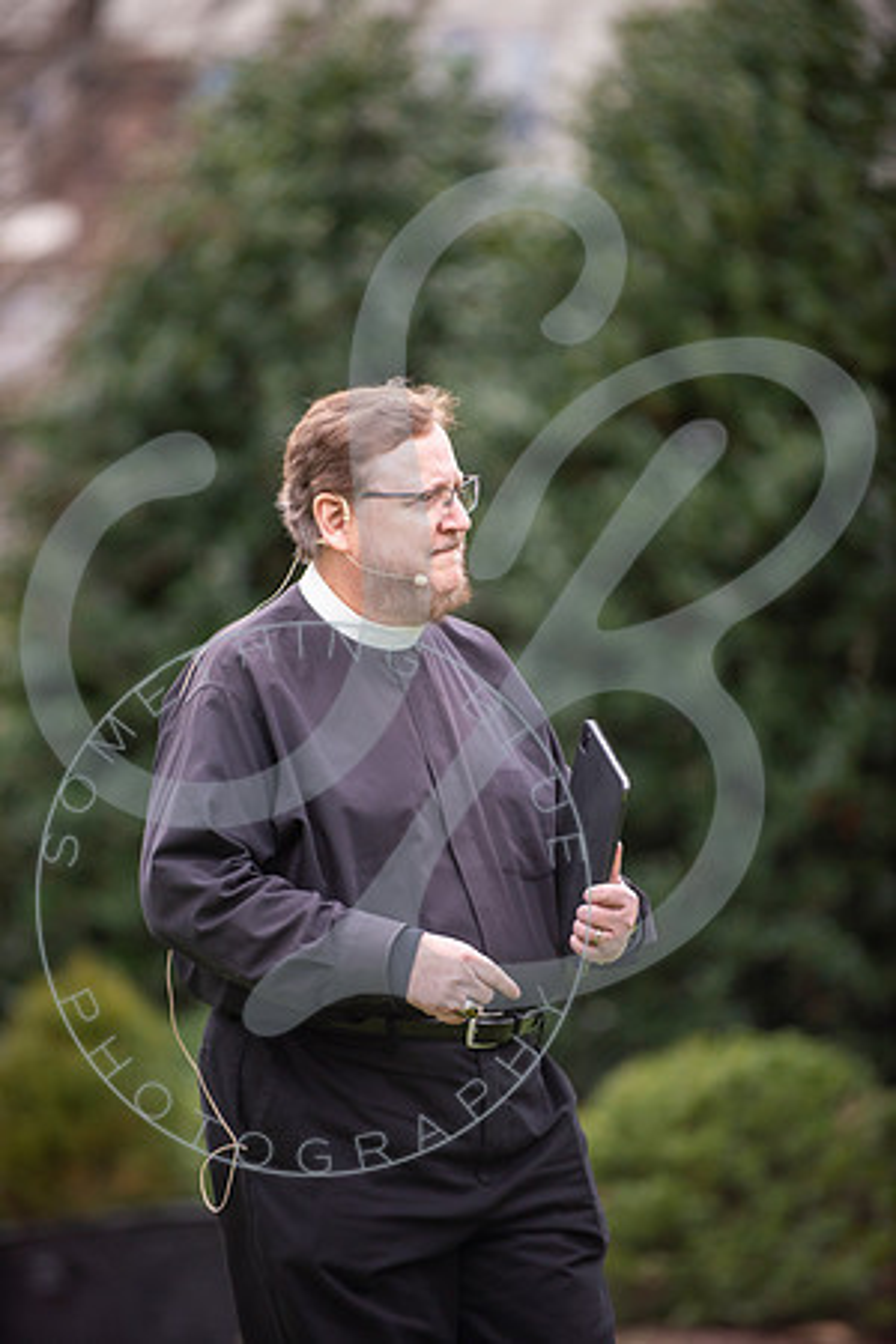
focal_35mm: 200
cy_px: 672
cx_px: 448
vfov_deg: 10.3
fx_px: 7466
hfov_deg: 6.9
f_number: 2.8
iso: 640
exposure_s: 1/1000
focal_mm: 200
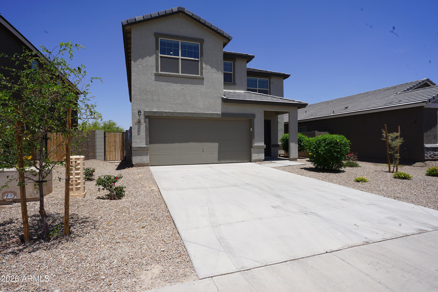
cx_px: 219
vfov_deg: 61.9
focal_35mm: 20
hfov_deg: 84.0
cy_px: 146
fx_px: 243
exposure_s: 1/160
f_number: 14
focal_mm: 20
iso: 100
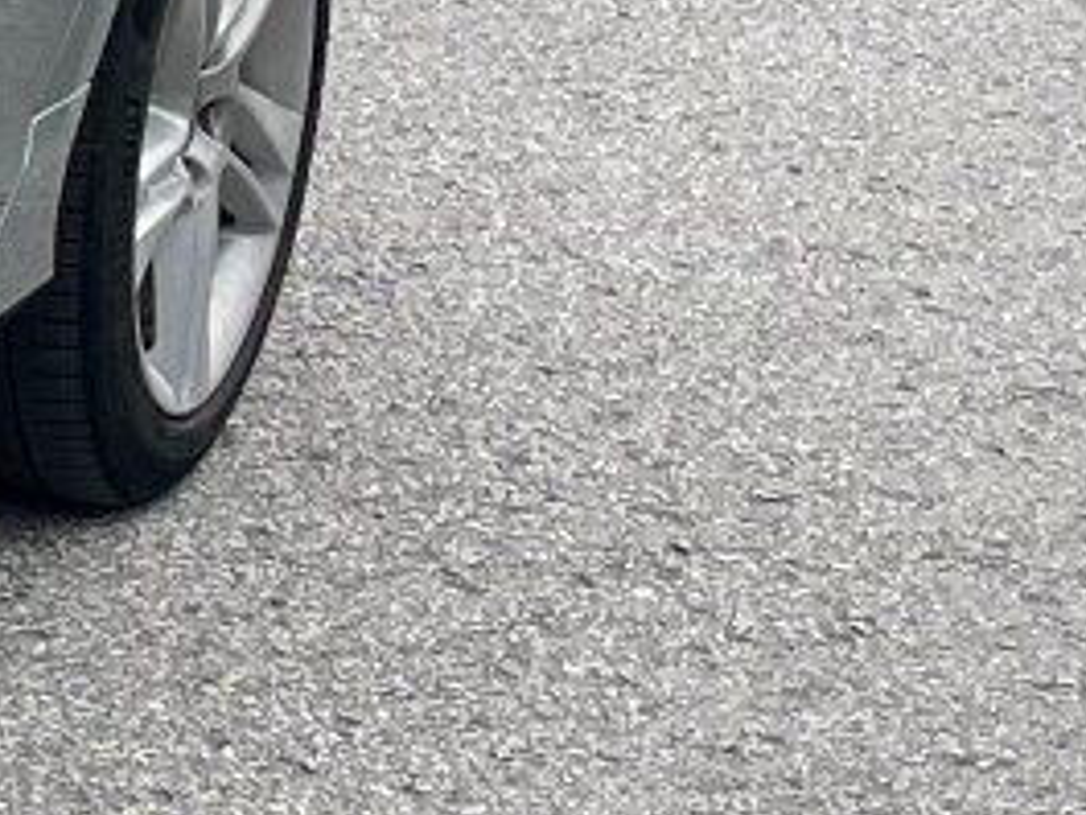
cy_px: 196
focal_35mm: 192
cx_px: -2419
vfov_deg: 7.7
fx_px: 6024
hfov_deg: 8.3
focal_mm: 4.2
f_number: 1.6
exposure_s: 1/615
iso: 32
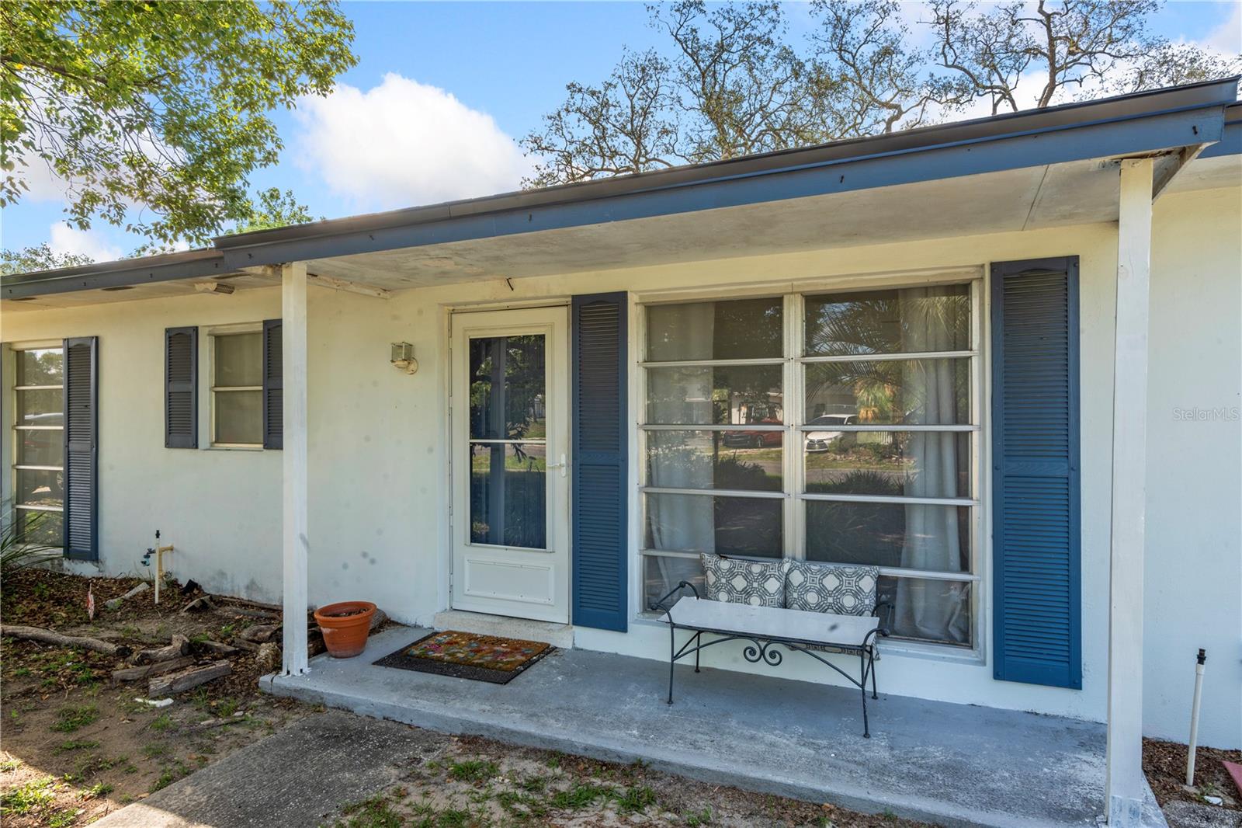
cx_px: 621
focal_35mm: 21
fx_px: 724
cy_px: 414
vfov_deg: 59.5
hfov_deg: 81.2
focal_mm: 21
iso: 100
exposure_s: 1/60
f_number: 16
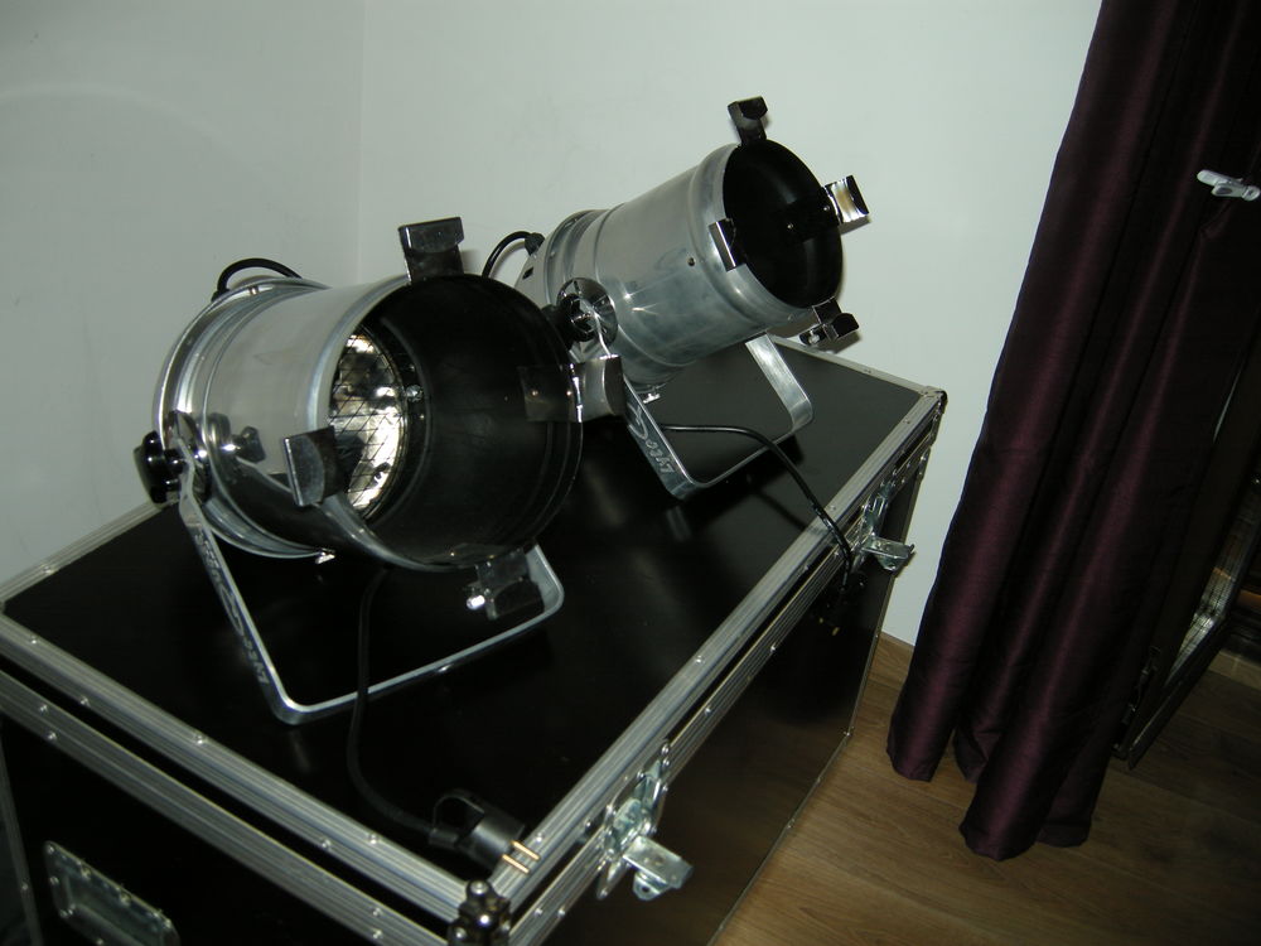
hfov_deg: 52.6
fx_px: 1275
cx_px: 630
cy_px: 473
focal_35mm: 35
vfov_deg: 40.7
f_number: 2.7
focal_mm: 7.5
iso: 64
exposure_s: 1/60
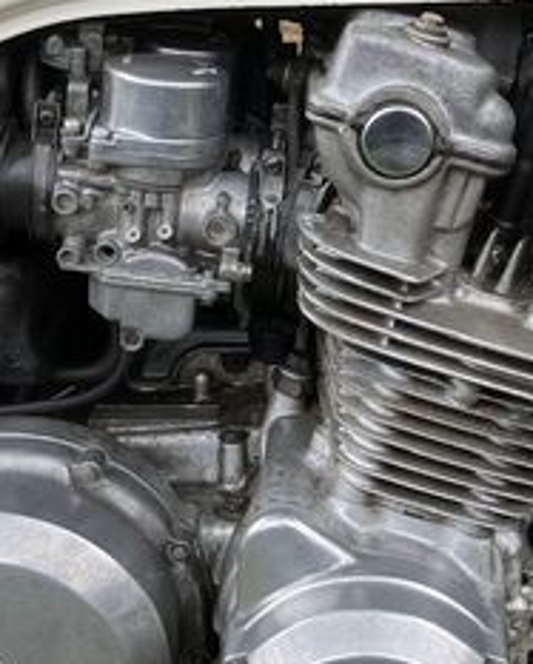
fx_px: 1476
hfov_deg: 20.4
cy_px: 331
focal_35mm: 75
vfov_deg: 25.4
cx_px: 362
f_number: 1.8
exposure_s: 1/363
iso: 32
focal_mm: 3.99
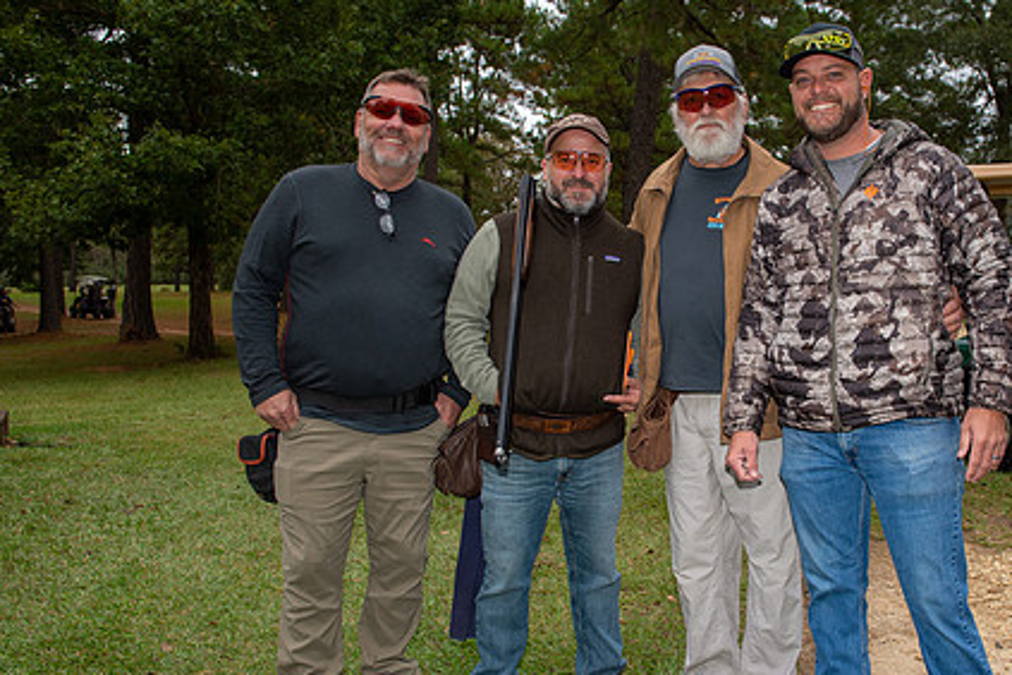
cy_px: 381
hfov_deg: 51.0
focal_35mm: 37
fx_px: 1040
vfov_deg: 35.9
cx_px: 672
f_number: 5.6
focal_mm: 27
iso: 320
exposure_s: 1/160
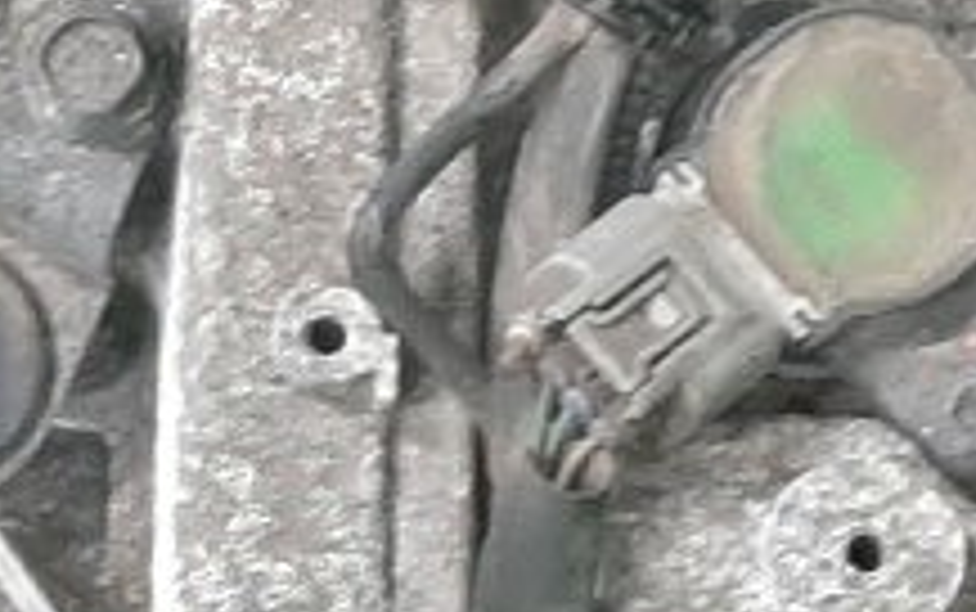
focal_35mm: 183
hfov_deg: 10.5
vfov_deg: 7.2
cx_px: 1930
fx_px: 4871
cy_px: 148
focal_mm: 3.93
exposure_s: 1/50
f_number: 1.7
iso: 181
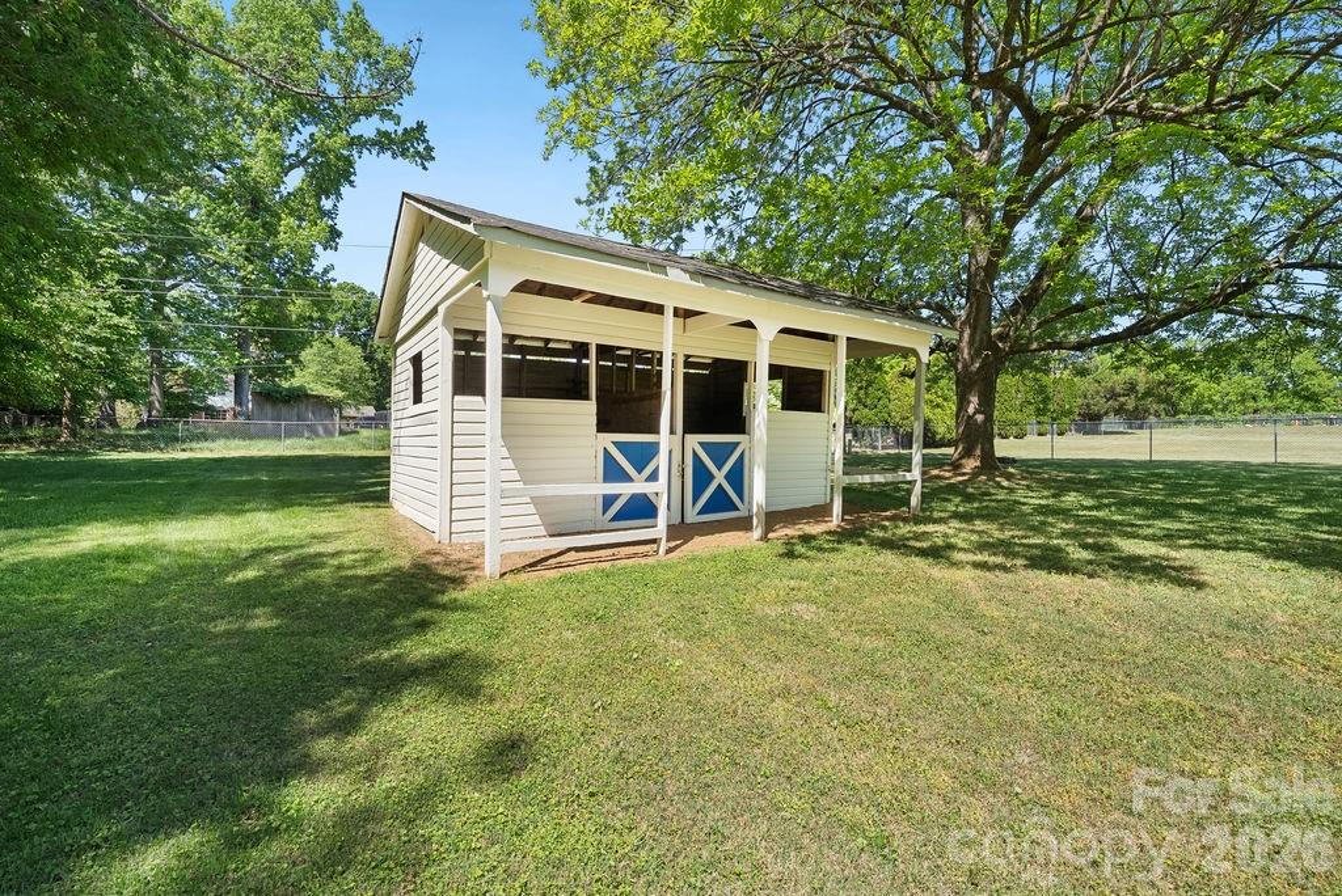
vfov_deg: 77.4
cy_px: 448
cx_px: 671
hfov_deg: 100.4
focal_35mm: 15
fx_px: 559
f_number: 10
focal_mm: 15
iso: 100
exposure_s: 1/100
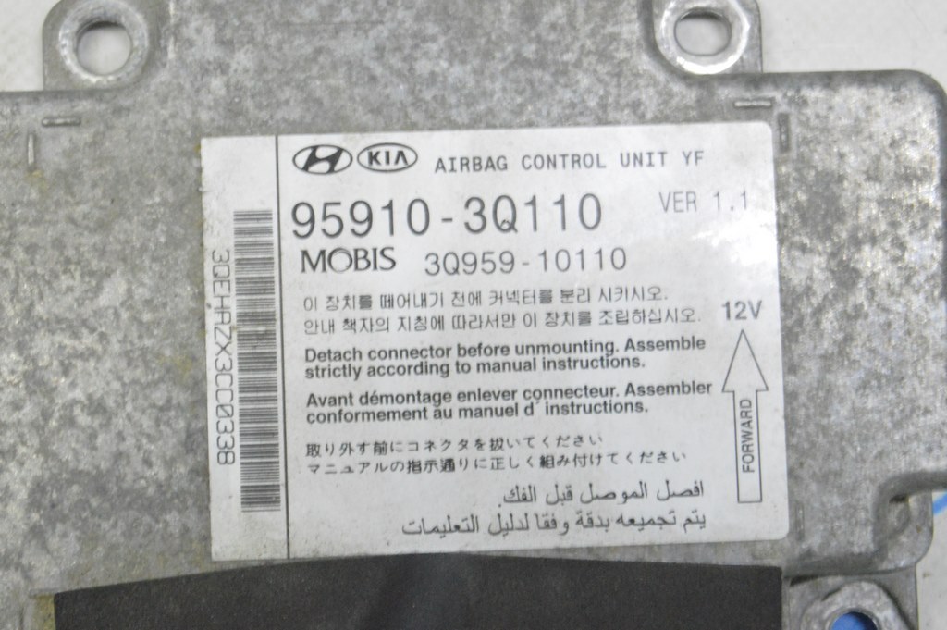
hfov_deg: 24.6
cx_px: 474
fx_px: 2168
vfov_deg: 16.5
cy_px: 315
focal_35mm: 82
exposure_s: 1/15
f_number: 20
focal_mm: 55
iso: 6400
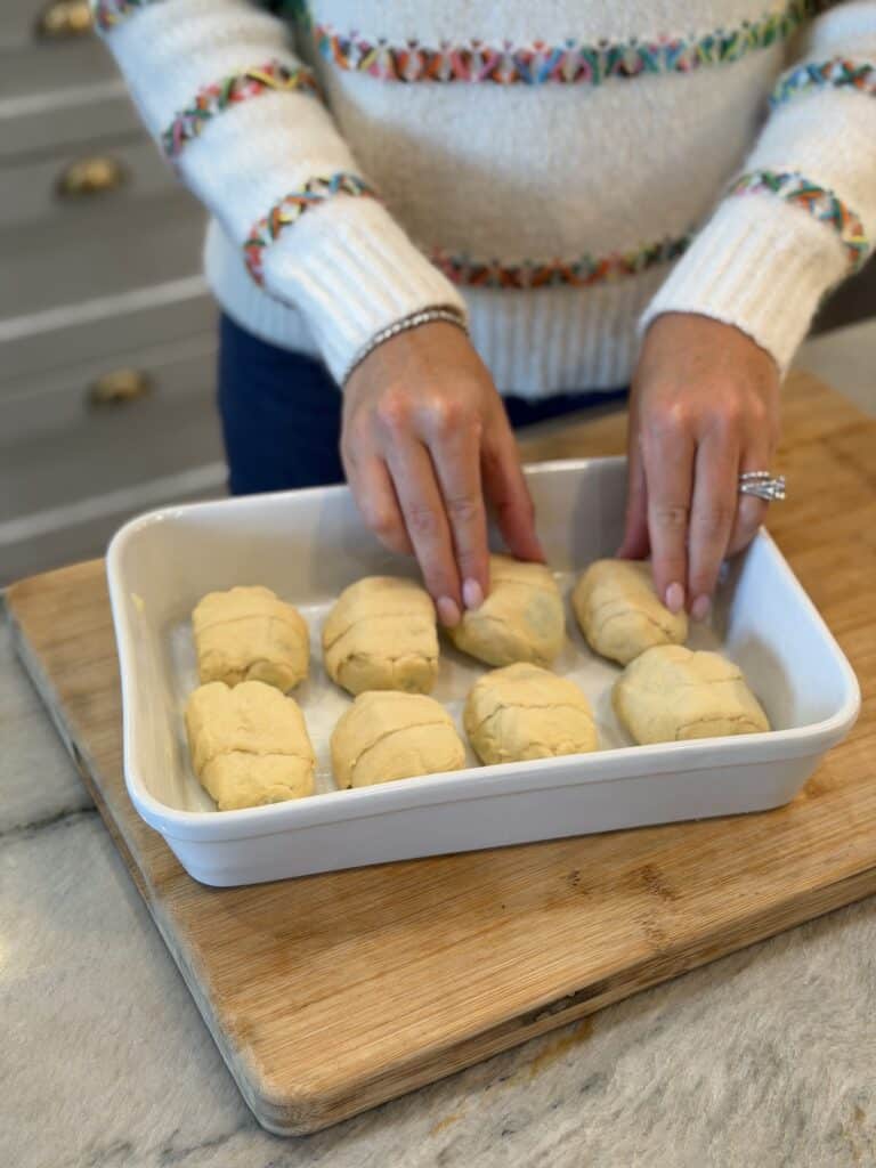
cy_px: 584
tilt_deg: -37.4
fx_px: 1620
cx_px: 438
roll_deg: -1.1
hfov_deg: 30.3
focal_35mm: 48
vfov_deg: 39.7
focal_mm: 6.76
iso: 100
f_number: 1.78
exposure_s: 1/120
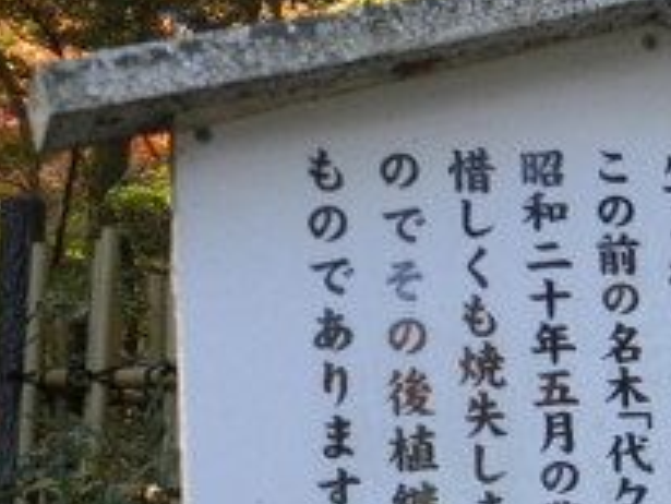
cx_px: 700
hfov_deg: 15.7
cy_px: 403
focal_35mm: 123
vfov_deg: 12.0
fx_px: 2386
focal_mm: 10.1
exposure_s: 1/30
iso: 88
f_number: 4.1
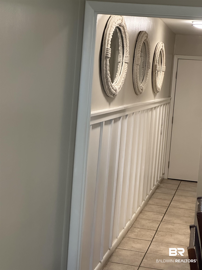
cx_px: 101
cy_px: 135
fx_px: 599
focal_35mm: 77
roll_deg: -5.3
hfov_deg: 19.1
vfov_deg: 25.3
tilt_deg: -5.0
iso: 500
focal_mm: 9
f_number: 2.8
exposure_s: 1/60
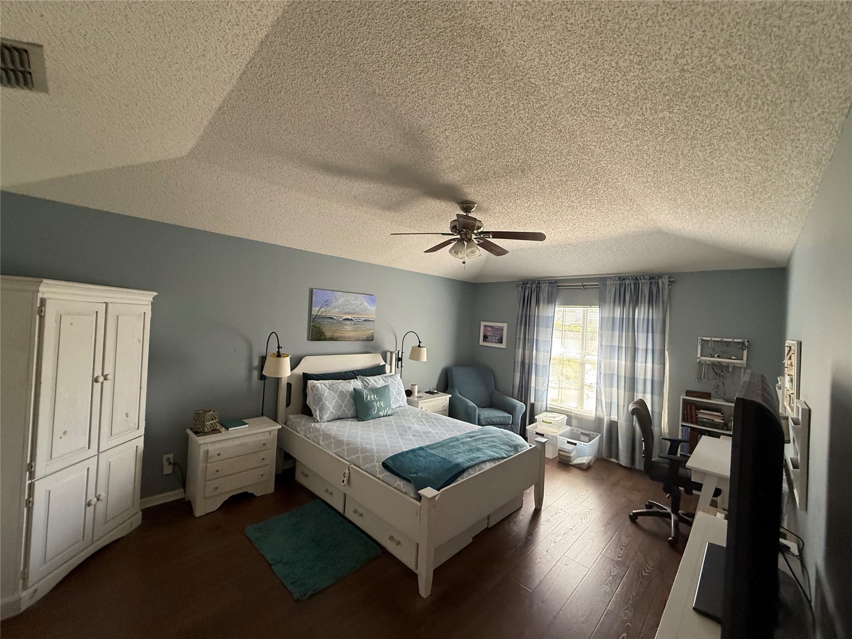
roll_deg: -3.3
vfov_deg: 85.7
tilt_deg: -0.1
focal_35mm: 14
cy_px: 320
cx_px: 426
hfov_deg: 102.1
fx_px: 345
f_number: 2.2
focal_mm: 2.22
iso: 320
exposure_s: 1/95
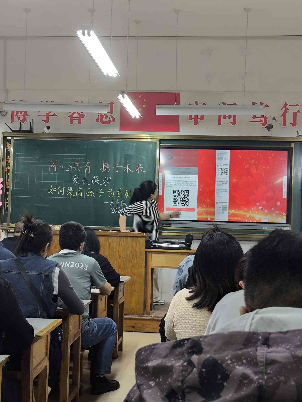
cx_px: 151
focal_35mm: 48
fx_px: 558
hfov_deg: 30.3
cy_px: 201
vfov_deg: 39.7
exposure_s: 1/50.3
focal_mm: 5.35
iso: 250
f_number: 1.7
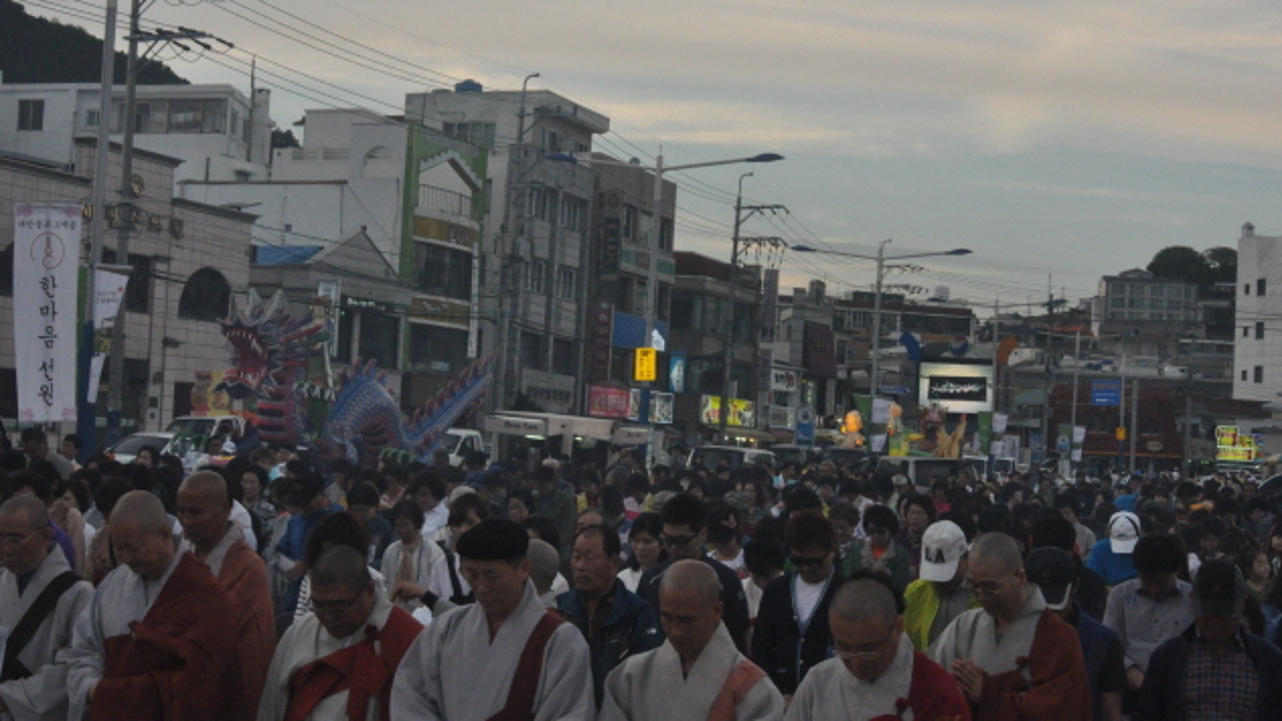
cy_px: 357
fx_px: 1888
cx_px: 642
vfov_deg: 21.6
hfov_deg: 37.5
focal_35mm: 56
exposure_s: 1/200
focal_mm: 35
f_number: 20
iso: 2000
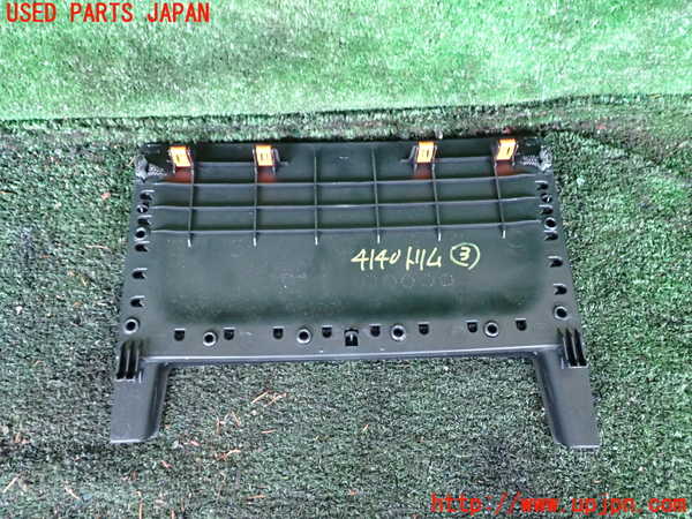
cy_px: 260
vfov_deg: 46.8
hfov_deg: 60.0
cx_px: 346
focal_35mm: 30
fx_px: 600
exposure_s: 1/30
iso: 640
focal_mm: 5.4
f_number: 2.3
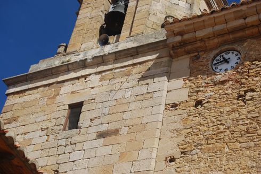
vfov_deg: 16.6
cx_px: 130
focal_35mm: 82
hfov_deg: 24.6
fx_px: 599
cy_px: 87
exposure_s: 1/250
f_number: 8
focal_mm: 55
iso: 100
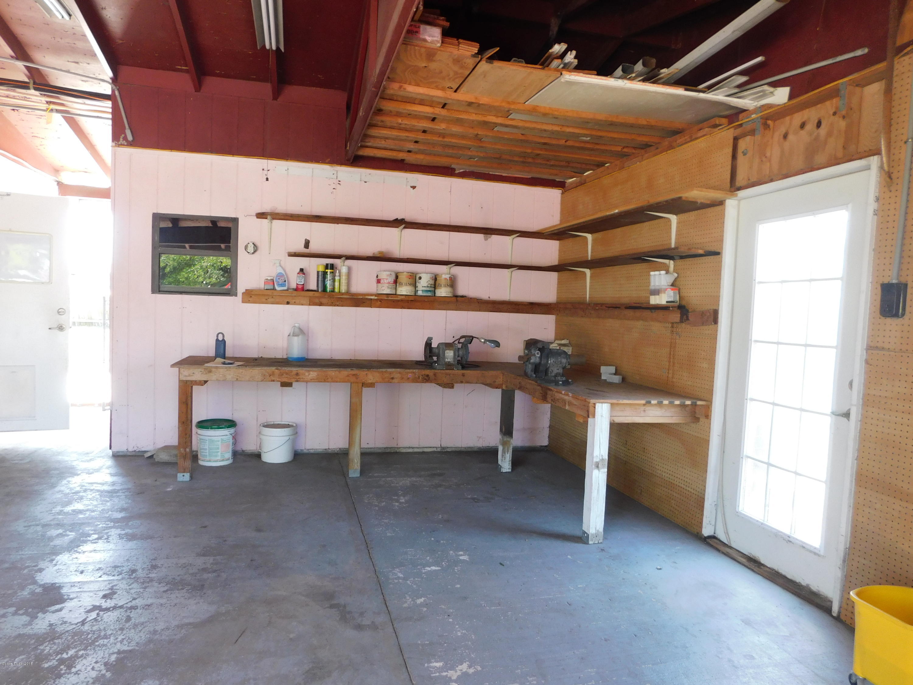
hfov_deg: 73.9
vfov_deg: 58.9
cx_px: 456
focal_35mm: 23
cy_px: 342
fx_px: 607
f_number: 3
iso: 160
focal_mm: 4
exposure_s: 1/30
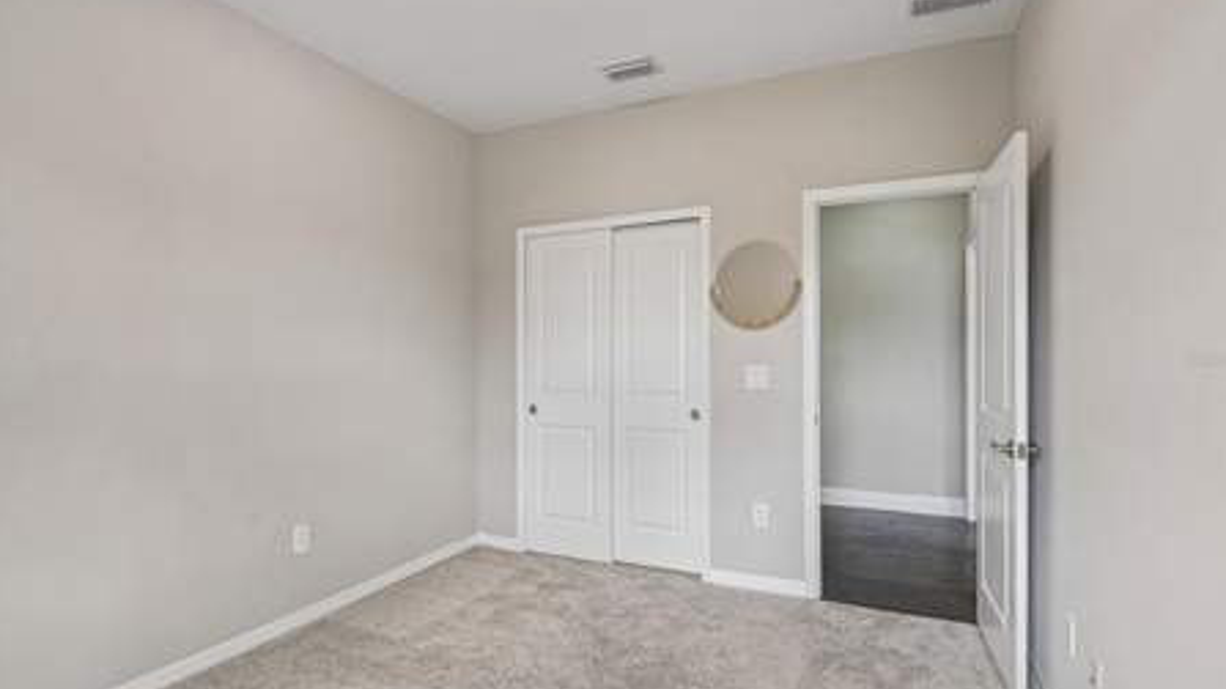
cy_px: 358
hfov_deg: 92.7
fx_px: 585
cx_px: 603
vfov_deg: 60.9
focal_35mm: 18
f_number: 8
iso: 400
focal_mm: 16
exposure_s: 1/30
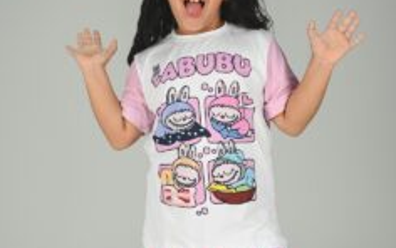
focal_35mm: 70
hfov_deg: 29.3
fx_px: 756
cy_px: 195
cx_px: 208
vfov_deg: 18.5
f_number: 2.8
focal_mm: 36
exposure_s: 1/200
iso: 200
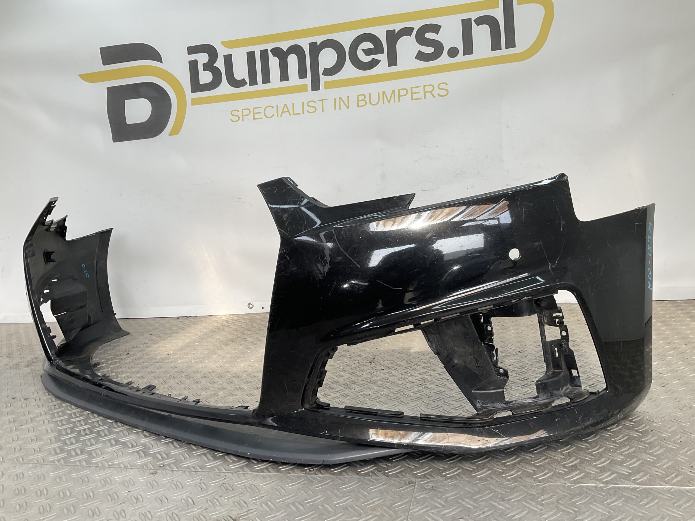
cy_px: 260
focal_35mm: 29
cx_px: 348
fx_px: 582
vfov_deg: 48.2
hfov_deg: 61.7
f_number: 1.8
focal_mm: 3
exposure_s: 1/276
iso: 16
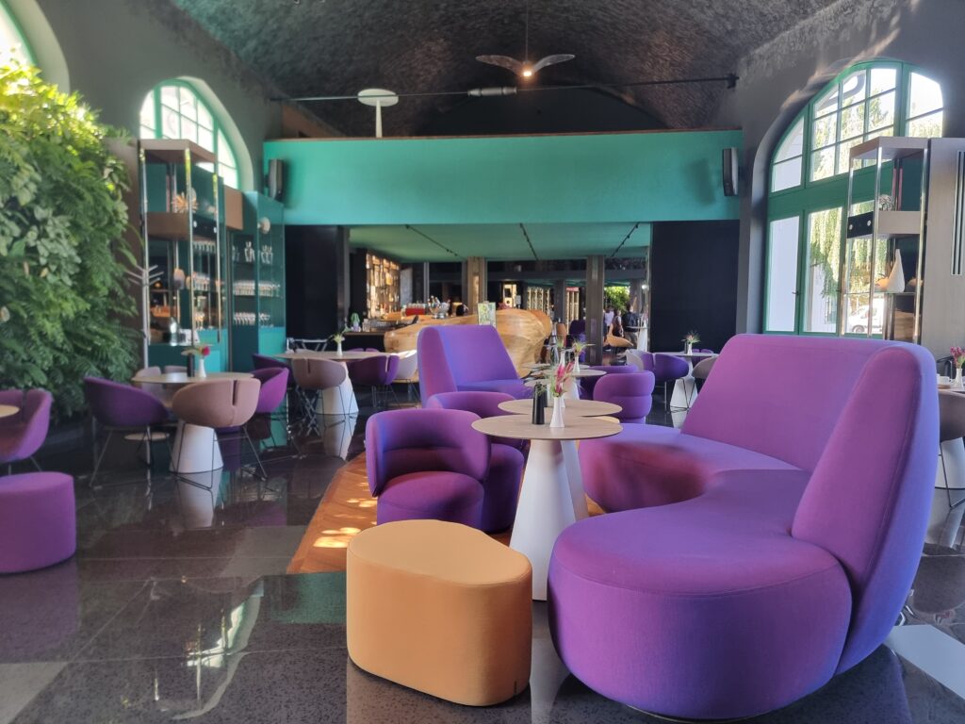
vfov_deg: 56.8
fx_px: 669
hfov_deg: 71.6
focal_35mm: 24
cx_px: 482
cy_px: 362
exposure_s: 1/100
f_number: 1.8
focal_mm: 6.7
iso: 320
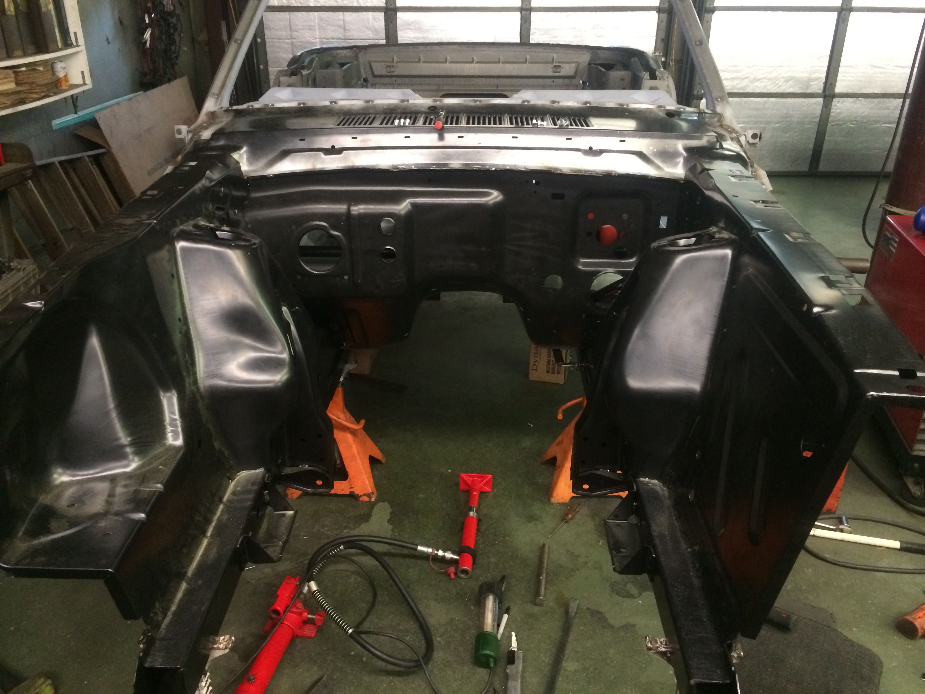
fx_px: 802
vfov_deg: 46.8
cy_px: 347
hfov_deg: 60.0
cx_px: 462
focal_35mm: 30
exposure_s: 1/24
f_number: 2.2
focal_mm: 4.12
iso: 320
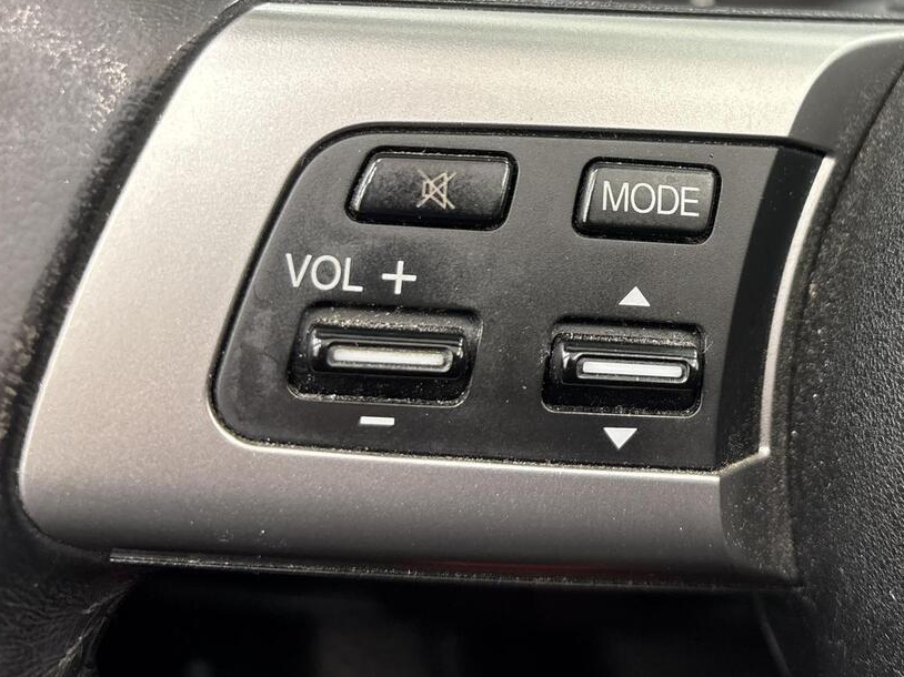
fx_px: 1201
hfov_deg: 40.1
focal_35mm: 46
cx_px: 679
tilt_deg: -15.4
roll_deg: +1.7
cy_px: 125
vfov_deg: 30.6
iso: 200
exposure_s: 1/50
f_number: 1.6
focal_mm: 5.96
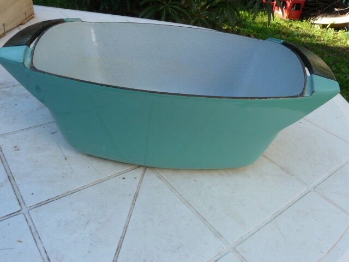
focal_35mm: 28
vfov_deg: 49.7
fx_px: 282
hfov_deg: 63.4
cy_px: 131
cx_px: 174
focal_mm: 4.6
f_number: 8
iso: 100
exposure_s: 1/40
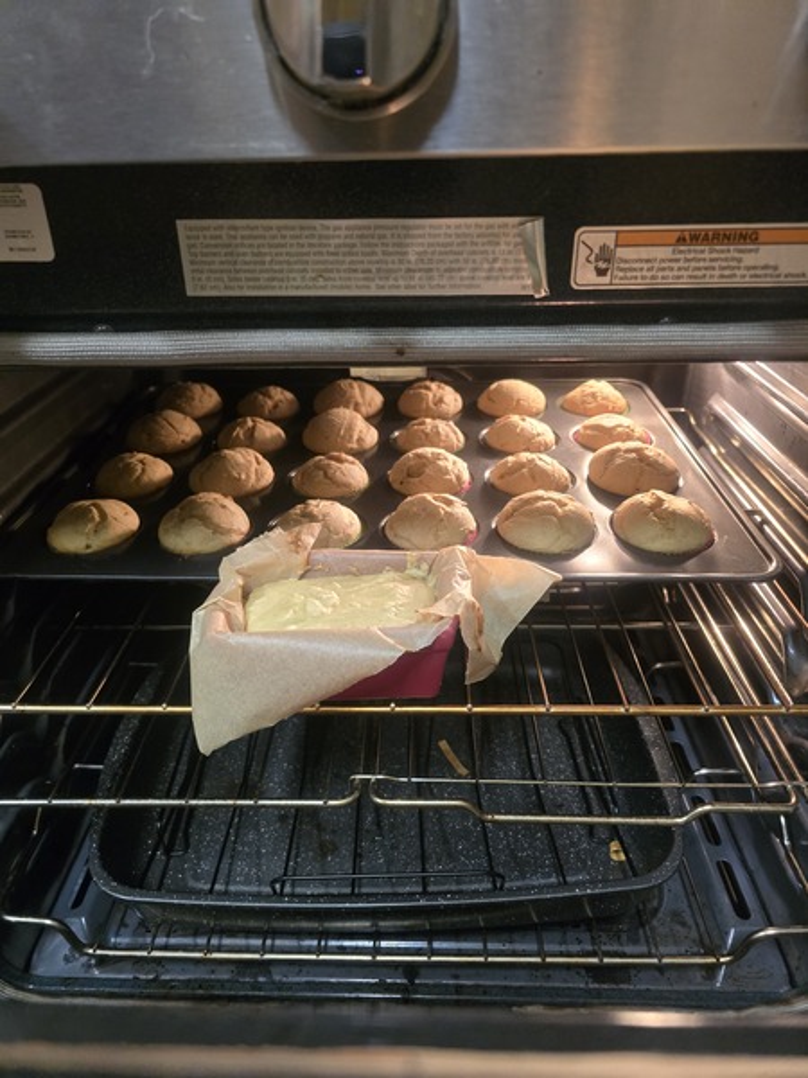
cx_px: 404
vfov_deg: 73.9
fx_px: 716
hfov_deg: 58.9
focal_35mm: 23
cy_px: 539
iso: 1000
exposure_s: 1/120
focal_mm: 6.3
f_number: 1.7
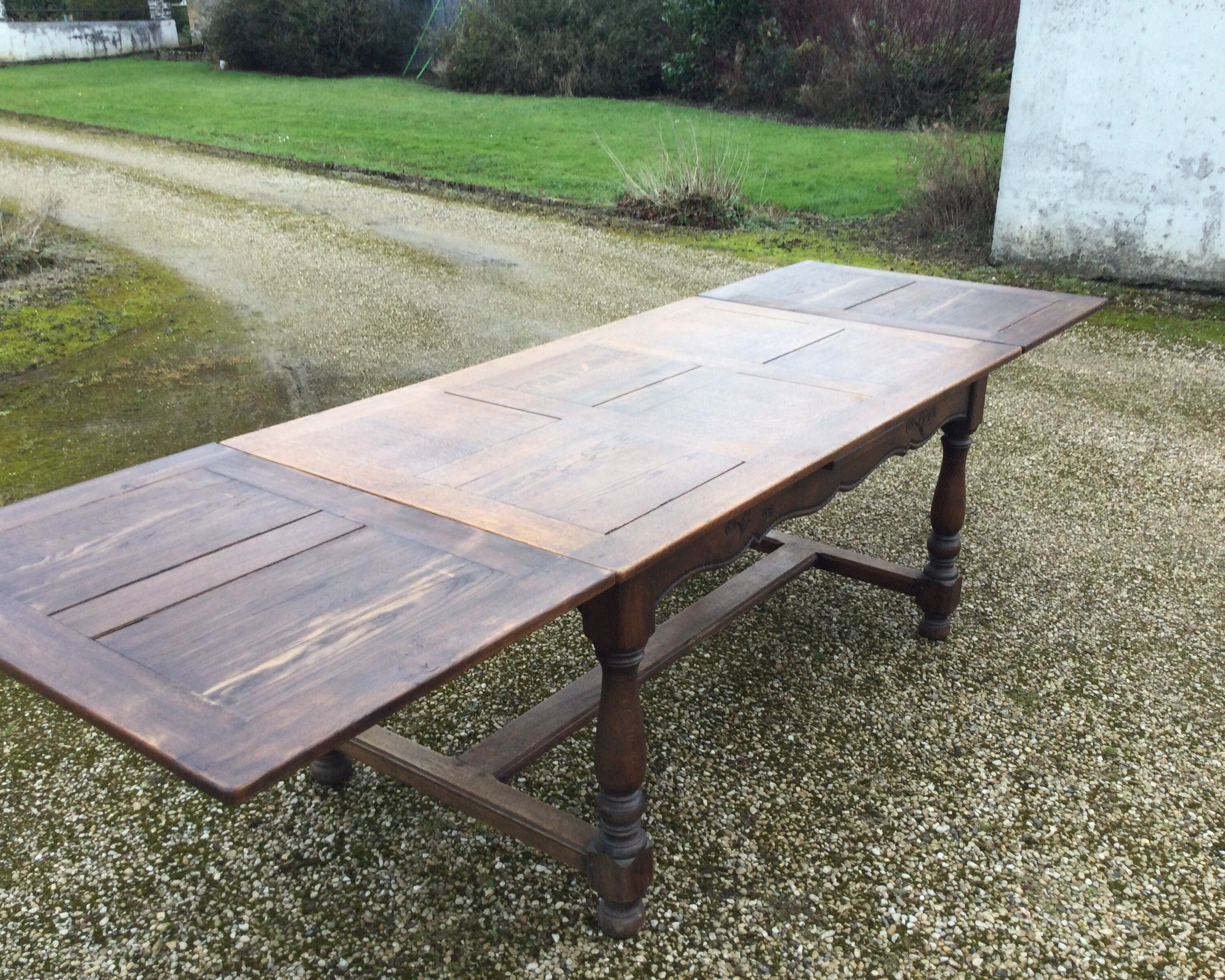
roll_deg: -1.7
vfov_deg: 44.5
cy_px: 485
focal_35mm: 33
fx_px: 1196
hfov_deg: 54.2
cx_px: 611
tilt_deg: -24.9
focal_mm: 3.3
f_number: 2.4
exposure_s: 1/100
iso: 40
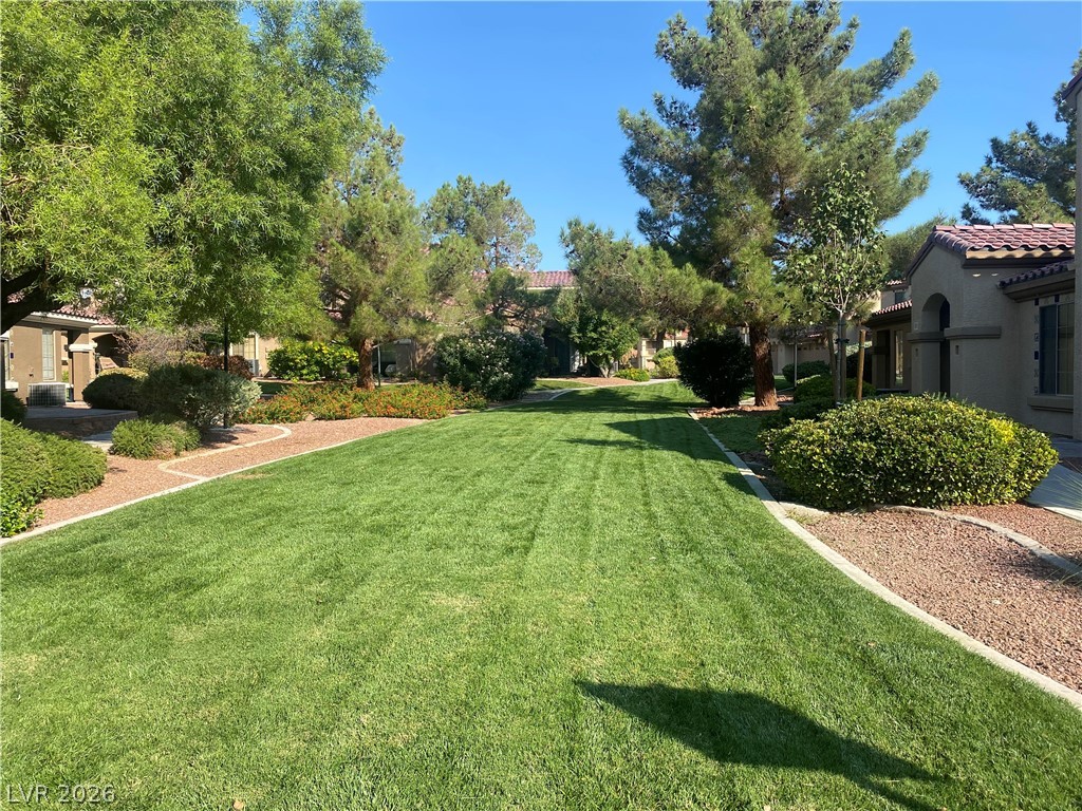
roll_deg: +0.7
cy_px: 406
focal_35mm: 26
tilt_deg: -2.5
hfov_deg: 67.3
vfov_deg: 53.1
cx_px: 541
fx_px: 813
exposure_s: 1/1585
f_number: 1.8
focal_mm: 4.25
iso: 32
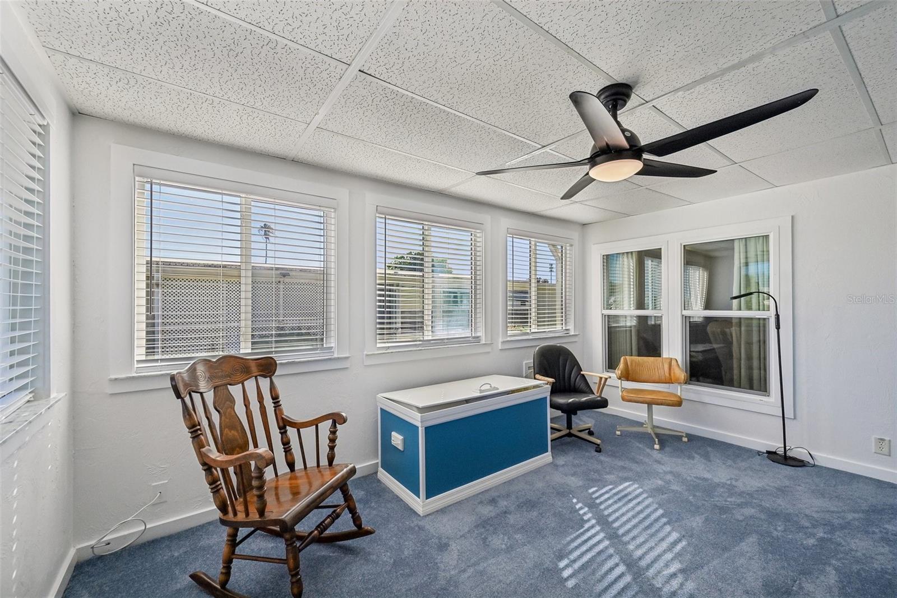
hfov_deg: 104.3
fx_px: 349
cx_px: 448
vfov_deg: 81.2
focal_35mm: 14
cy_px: 299
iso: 400
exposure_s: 1/500
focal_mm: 14
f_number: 8
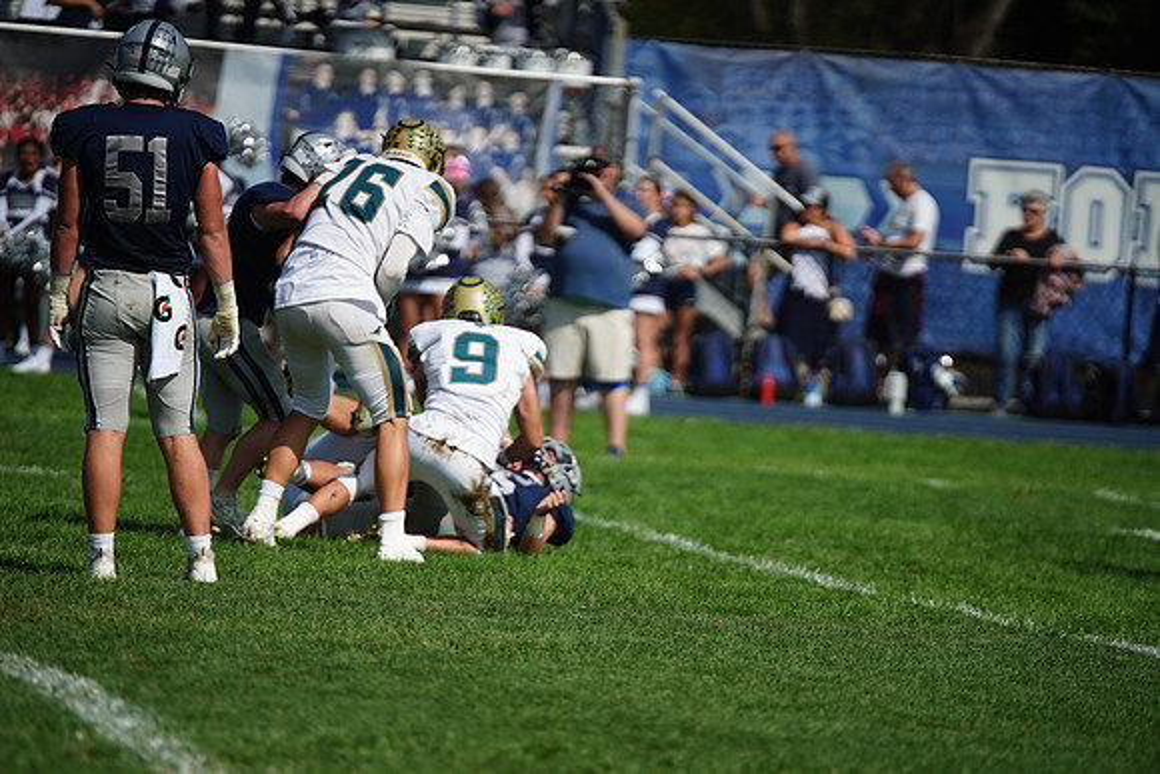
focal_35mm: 300
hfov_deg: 6.9
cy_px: 387
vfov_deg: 4.6
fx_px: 9668
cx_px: 580
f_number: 2.8
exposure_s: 1/8000
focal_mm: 300
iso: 400
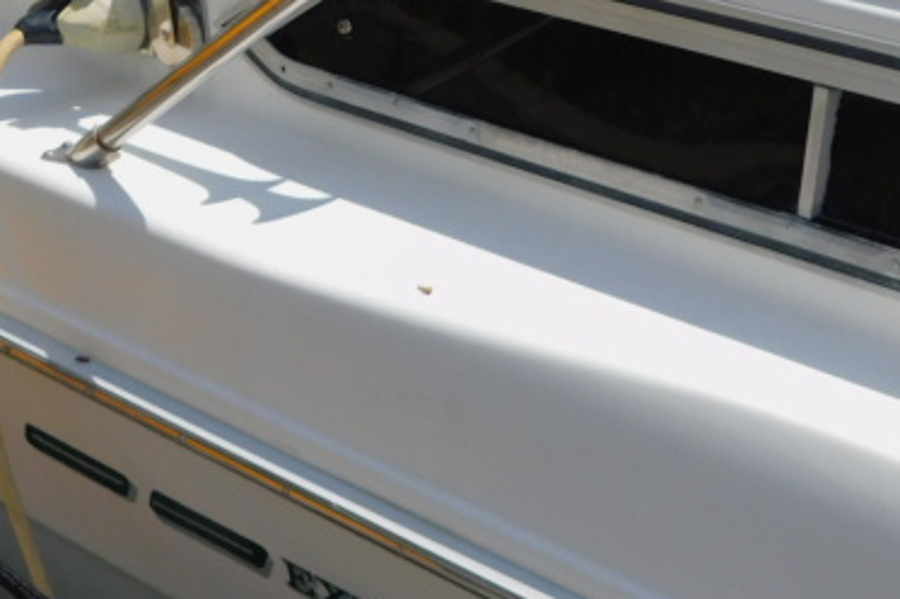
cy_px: 621
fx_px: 1673
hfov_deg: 29.6
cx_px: 673
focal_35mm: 67
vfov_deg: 19.6
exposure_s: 1/640
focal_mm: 5.3
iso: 125
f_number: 6.4
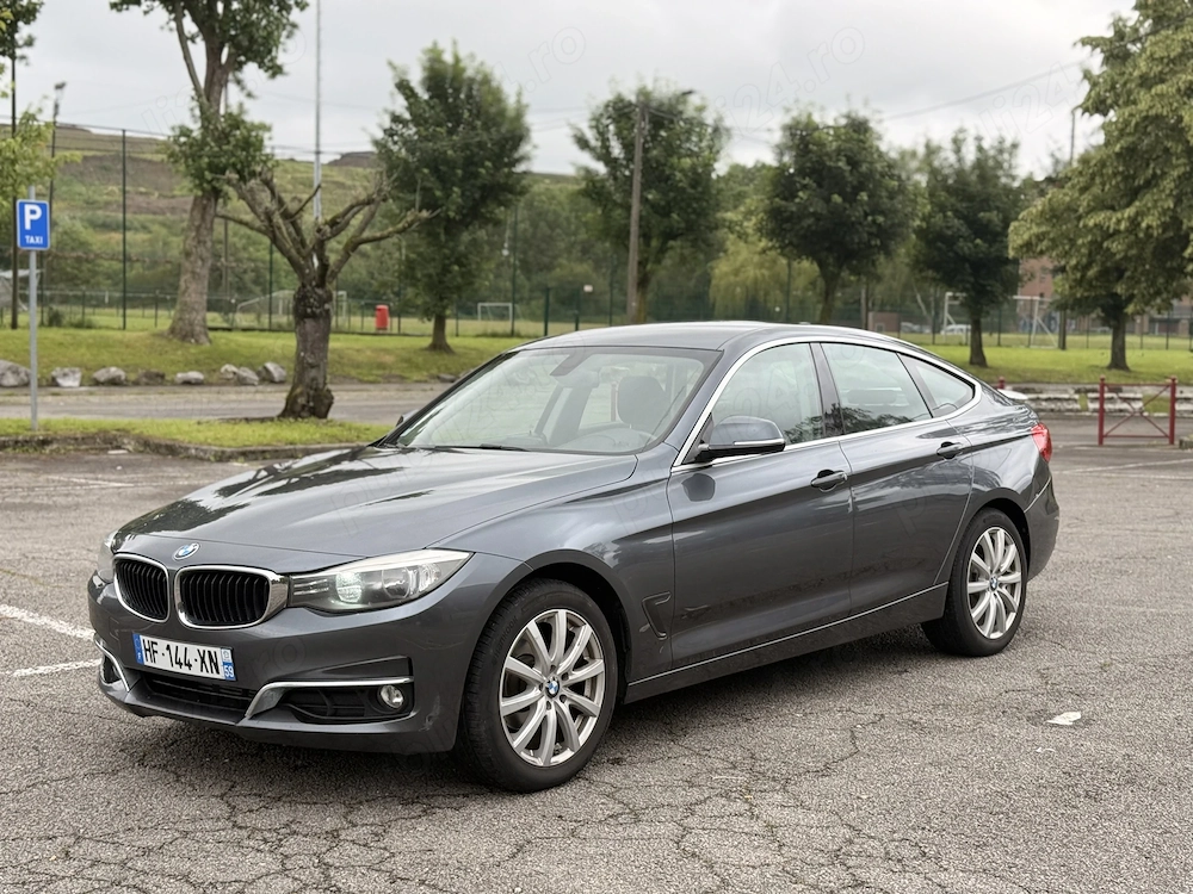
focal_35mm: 48
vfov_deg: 30.3
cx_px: 596
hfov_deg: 39.7
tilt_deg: -4.0
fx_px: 1654
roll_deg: -1.6
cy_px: 447
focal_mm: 6.76
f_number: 1.78
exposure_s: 1/1285
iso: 64
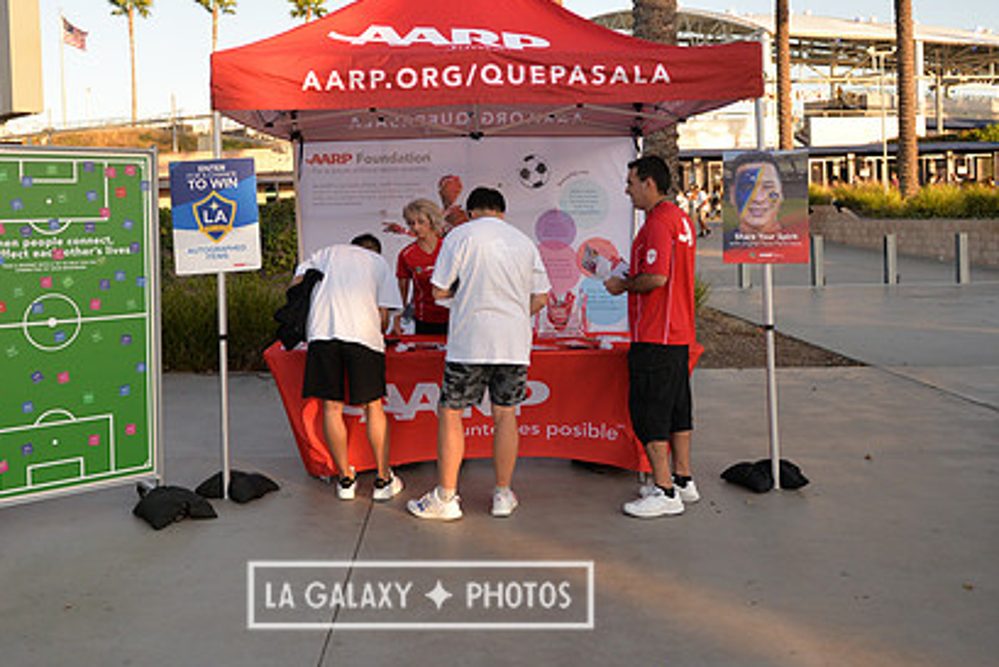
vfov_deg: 38.5
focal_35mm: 34
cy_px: 228
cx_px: 420
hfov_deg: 55.5
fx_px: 944
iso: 900
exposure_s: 1/4000
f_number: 2.8
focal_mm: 24
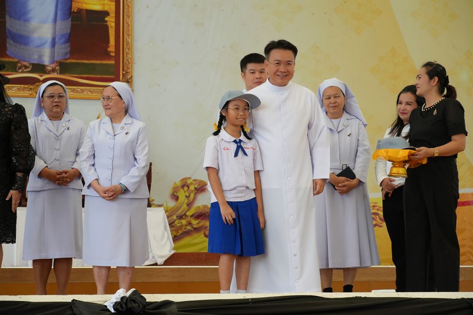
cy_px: 158
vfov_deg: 13.8
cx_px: 236
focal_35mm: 99
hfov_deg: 20.6
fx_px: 1301
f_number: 5.6
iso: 500
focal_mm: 66
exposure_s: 1/160
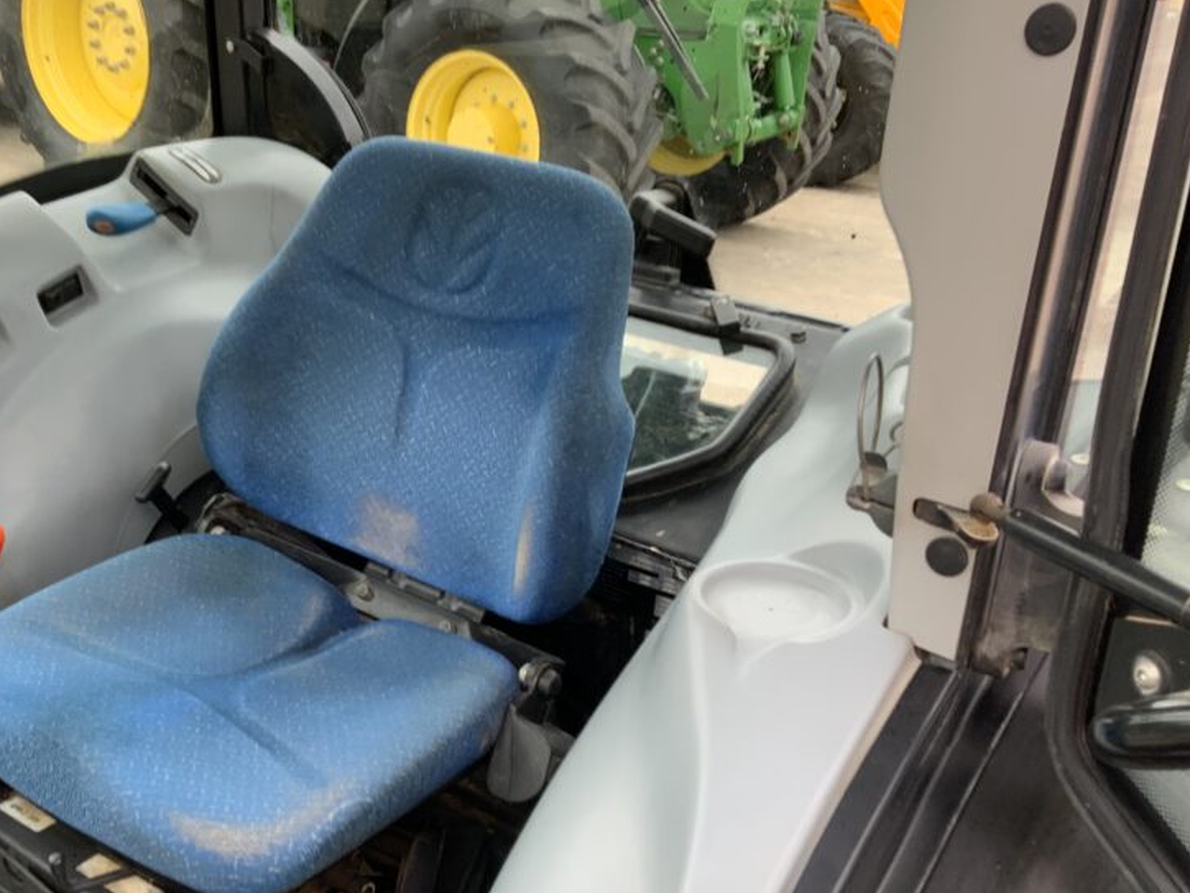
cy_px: 556
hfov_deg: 45.2
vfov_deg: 35.0
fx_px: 1409
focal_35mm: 41
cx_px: 406
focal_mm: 3
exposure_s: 1/104
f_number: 1.8
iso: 64
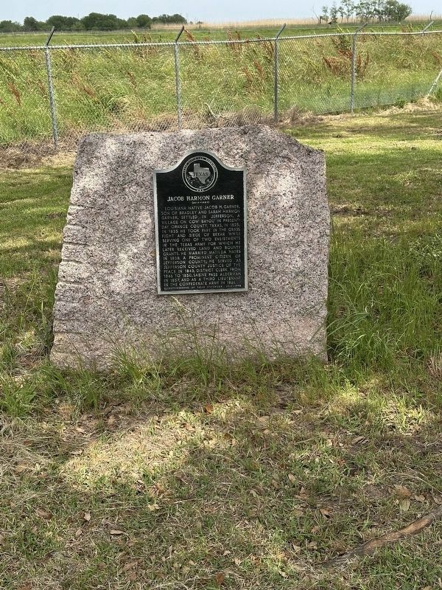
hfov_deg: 30.3
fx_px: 817
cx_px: 221
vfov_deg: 39.7
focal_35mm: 48
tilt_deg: -17.3
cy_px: 295
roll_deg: +1.1
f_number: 1.78
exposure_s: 1/2732
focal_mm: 6.86
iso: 64
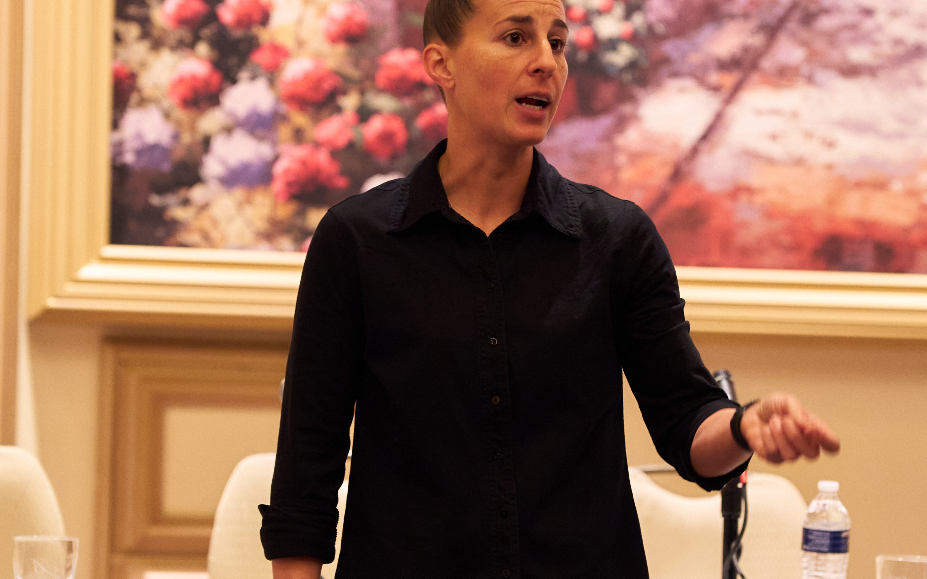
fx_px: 3765
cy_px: 424
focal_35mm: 149
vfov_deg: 8.8
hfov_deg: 14.0
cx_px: 509
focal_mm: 70
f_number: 2
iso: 1600
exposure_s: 1/60
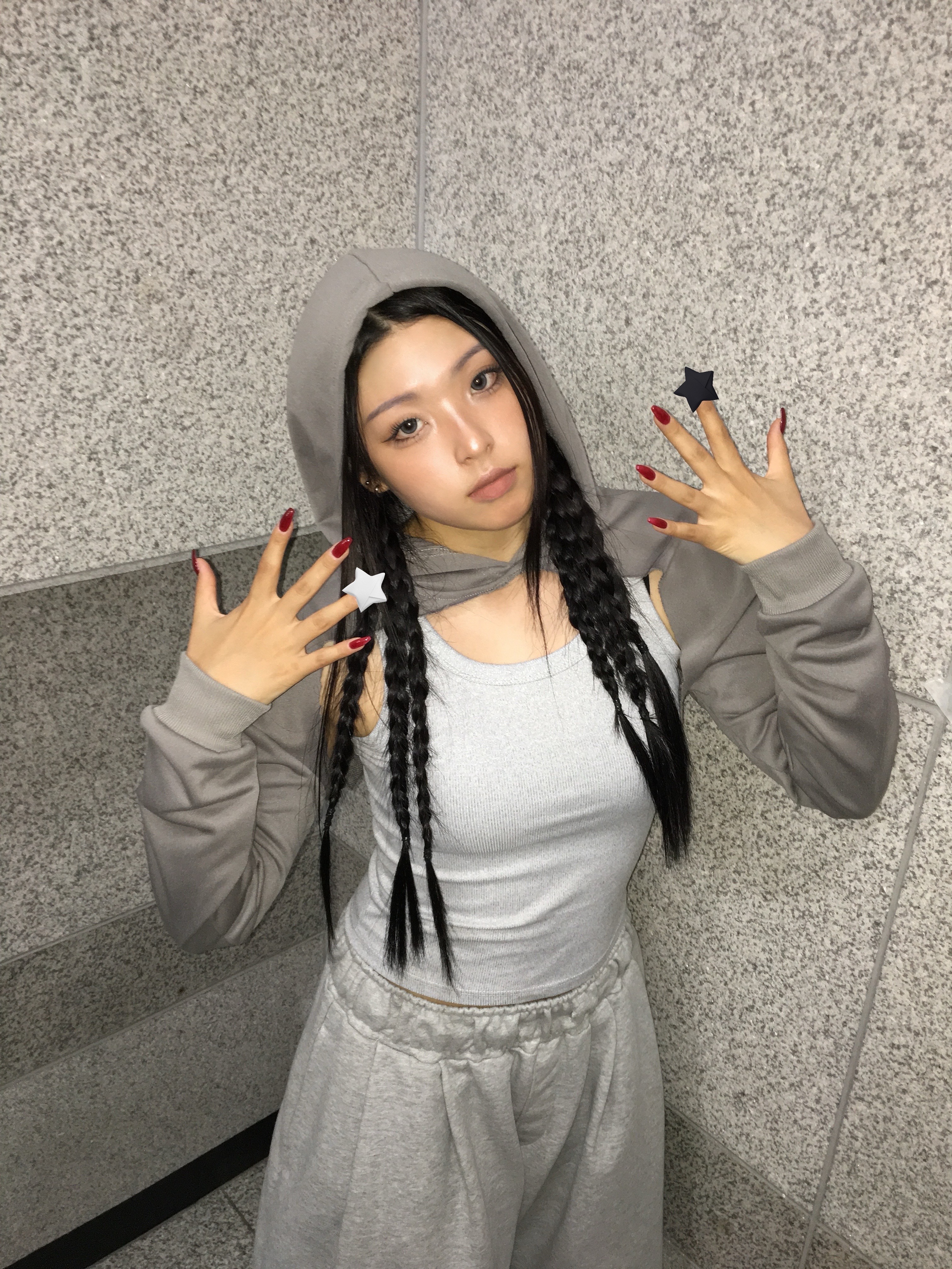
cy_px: 634
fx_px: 1063
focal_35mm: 29
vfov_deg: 61.7
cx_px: 476
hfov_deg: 48.2
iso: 100
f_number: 2.2
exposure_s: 1/20
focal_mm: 4.15
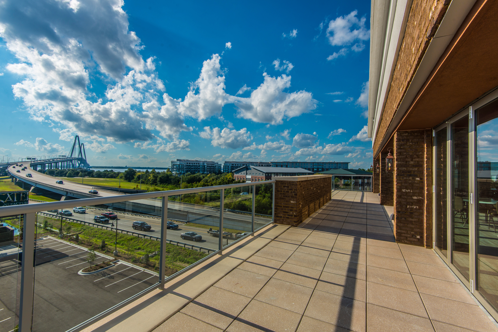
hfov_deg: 96.7
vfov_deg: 73.8
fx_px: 221
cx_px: 249
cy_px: 166
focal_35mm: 16
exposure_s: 1/320
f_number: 9
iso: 100
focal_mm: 16
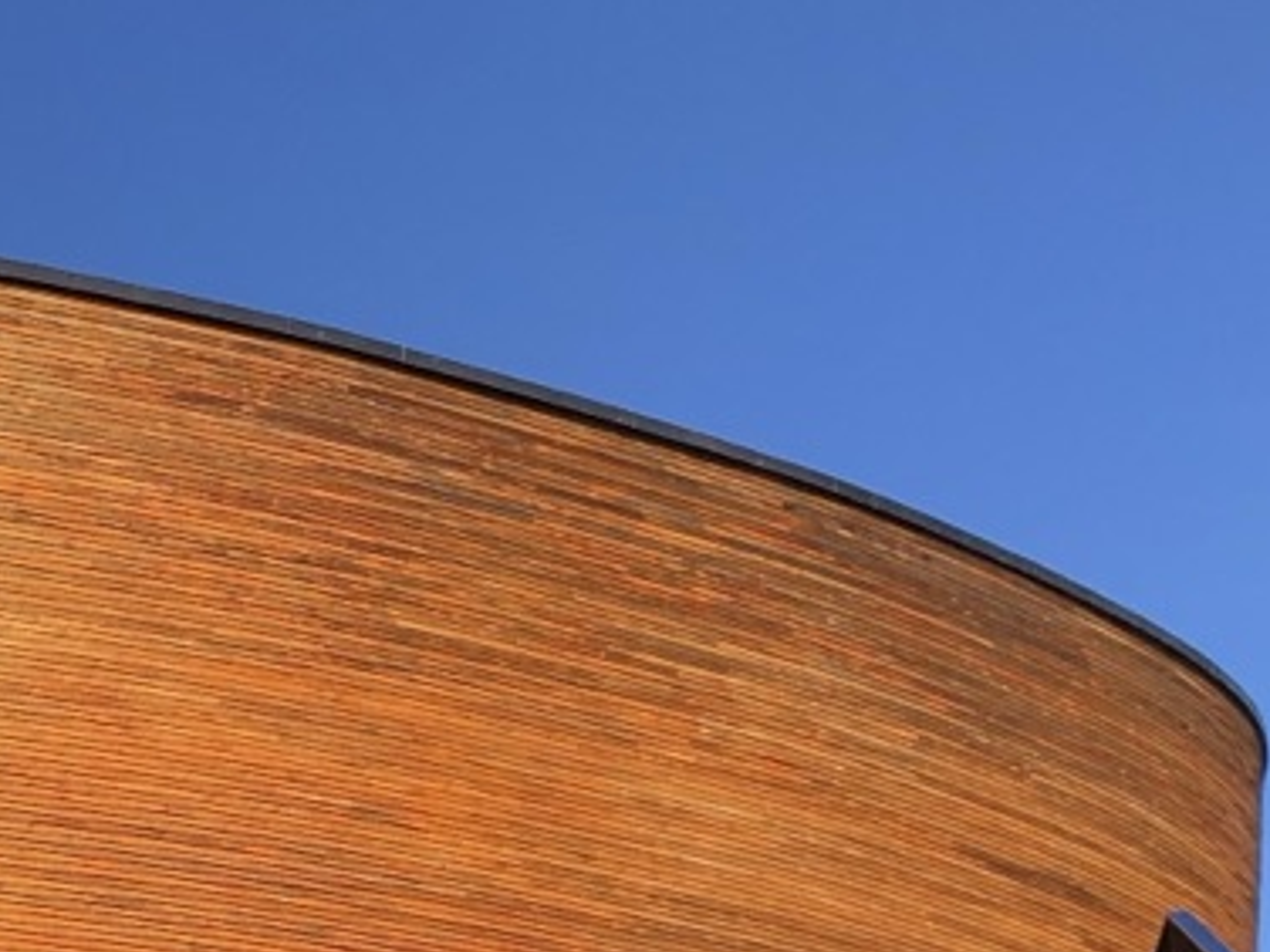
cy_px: 1087
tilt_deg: +12.8
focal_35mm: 119
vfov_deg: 12.2
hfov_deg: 15.9
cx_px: -260
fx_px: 4366
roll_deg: +2.6
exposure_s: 1/1412
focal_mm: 4
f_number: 1.8
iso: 20
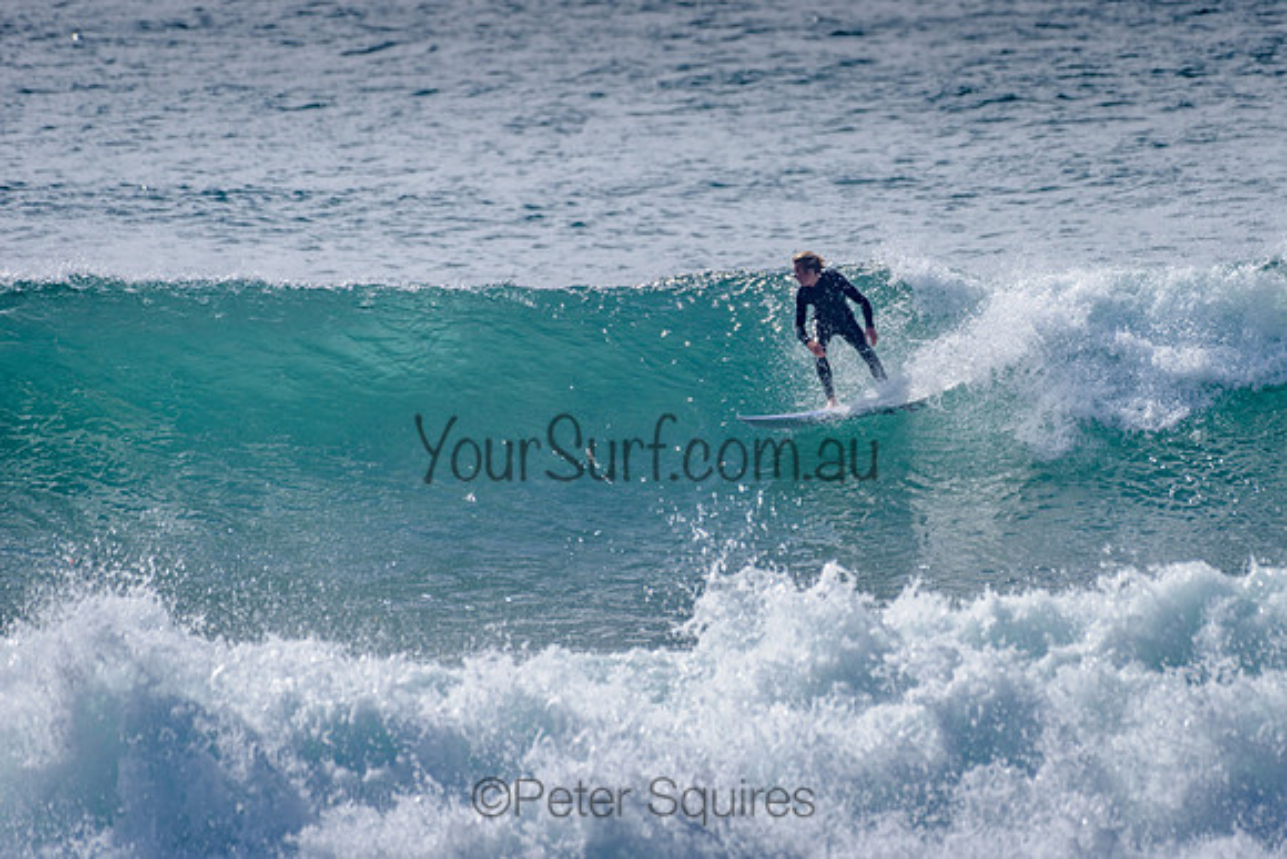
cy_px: 333
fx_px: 21889
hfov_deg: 3.4
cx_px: 788
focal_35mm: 612
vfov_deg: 2.2
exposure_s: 1/2000
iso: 80
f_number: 5.6
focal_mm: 500
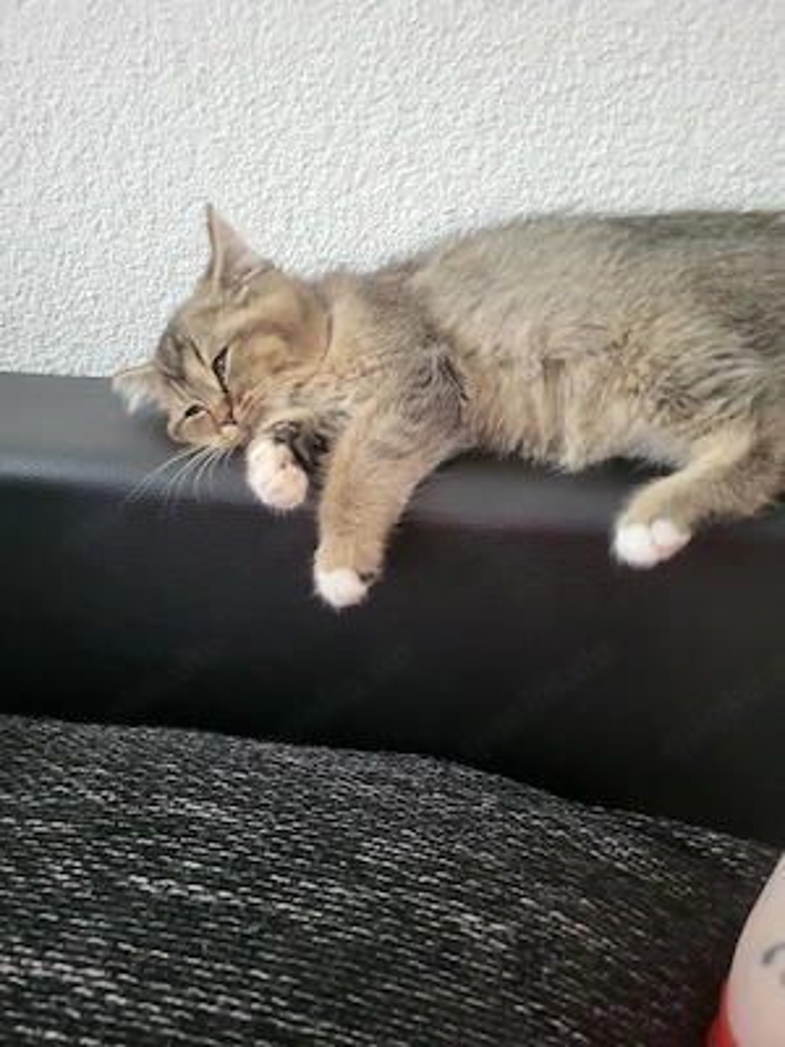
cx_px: 392
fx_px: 786
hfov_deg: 53.1
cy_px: 524
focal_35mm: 26
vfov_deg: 67.3
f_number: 1.8
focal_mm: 5.4
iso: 640
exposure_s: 1/25.1
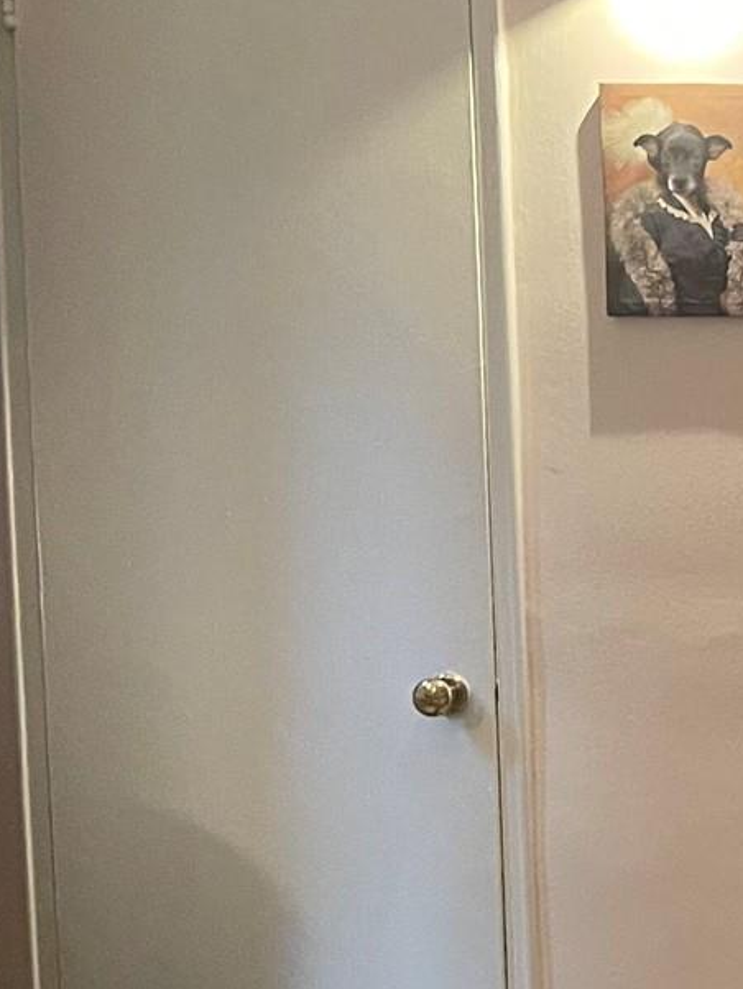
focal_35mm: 85
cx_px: 1593
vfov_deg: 23.0
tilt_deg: -5.7
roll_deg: -0.4
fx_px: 2431
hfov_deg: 14.0
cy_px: 623
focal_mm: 5.1
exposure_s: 1/35
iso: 640
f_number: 1.6
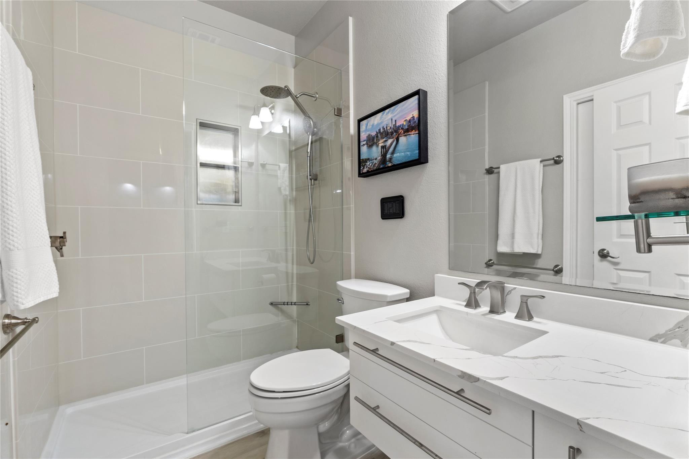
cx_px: 344
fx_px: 287
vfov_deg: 77.3
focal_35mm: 15
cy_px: 230
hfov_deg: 100.4
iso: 250
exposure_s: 2.5
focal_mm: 10
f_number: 11
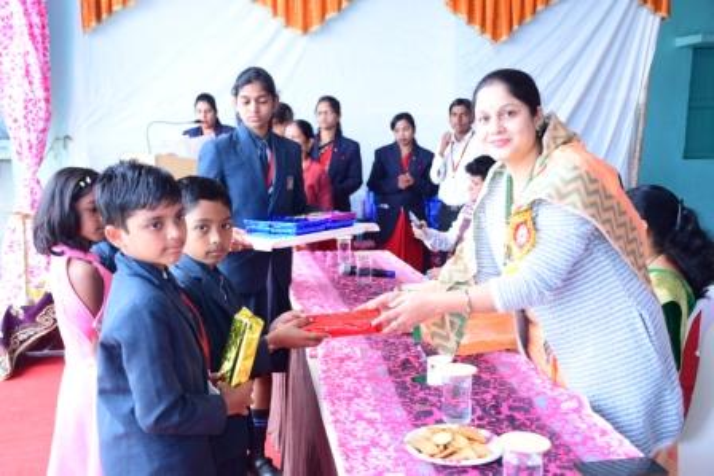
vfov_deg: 33.4
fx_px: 794
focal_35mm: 40
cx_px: 357
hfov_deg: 48.4
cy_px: 238
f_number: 4
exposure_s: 1/60
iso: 500
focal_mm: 27
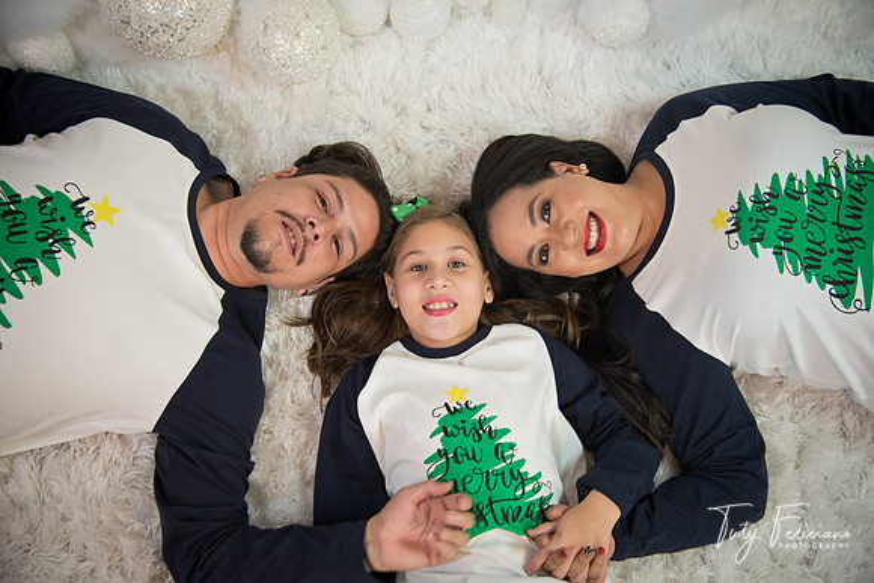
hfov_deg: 41.1
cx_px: 437
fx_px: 1166
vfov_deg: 28.1
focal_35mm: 48
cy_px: 292
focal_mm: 48
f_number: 4.5
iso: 1000
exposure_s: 1/100
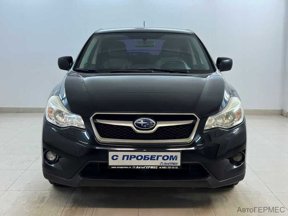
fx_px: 399
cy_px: 108
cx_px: 144
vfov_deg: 30.3
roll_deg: -0.5
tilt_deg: -7.6
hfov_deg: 39.7
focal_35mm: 48
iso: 100
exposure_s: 1/101
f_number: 1.78
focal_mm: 6.86
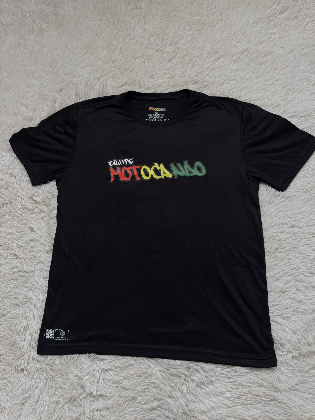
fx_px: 291
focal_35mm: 24
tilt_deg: -74.6
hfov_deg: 56.8
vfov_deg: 71.6
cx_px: 158
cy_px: 210
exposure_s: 1/121
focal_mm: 6.76
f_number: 1.78
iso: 64
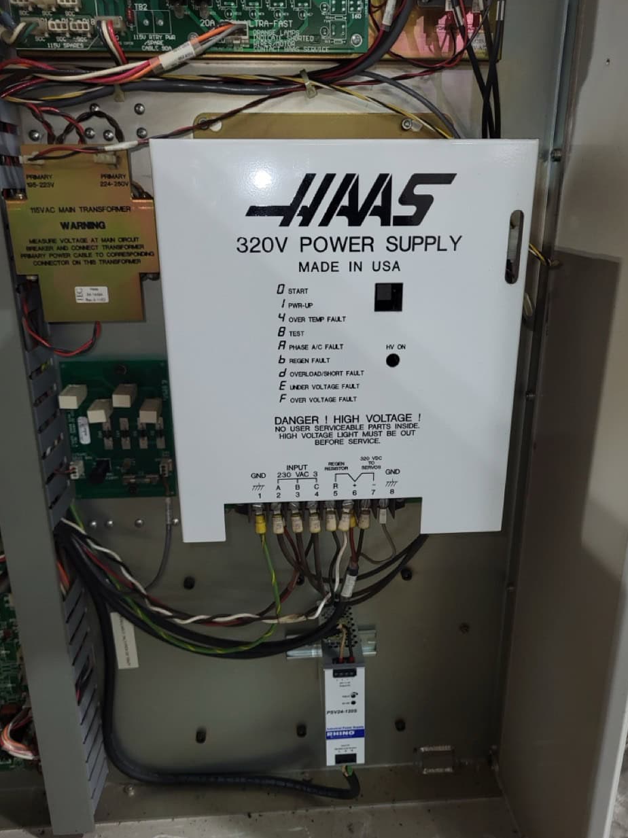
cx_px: 315
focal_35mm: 27
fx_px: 653
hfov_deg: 51.3
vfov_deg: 65.3
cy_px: 418
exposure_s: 1/24
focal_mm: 5.4
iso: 100
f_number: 1.8
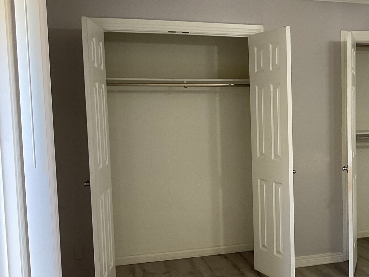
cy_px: 158
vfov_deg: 28.5
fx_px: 544
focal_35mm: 51
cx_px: 319
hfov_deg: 35.7
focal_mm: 3
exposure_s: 1/60
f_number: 1.8
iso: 50
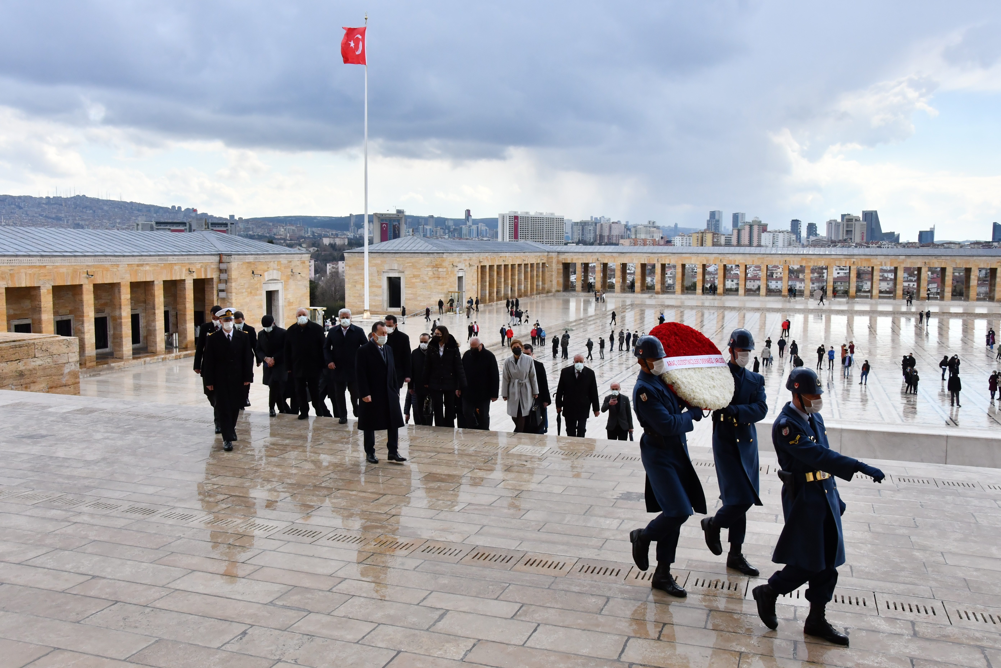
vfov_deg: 42.3
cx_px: 500
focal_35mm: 31
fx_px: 862
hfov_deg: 60.3
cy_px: 334
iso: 1000
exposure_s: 1/800
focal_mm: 21
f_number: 14
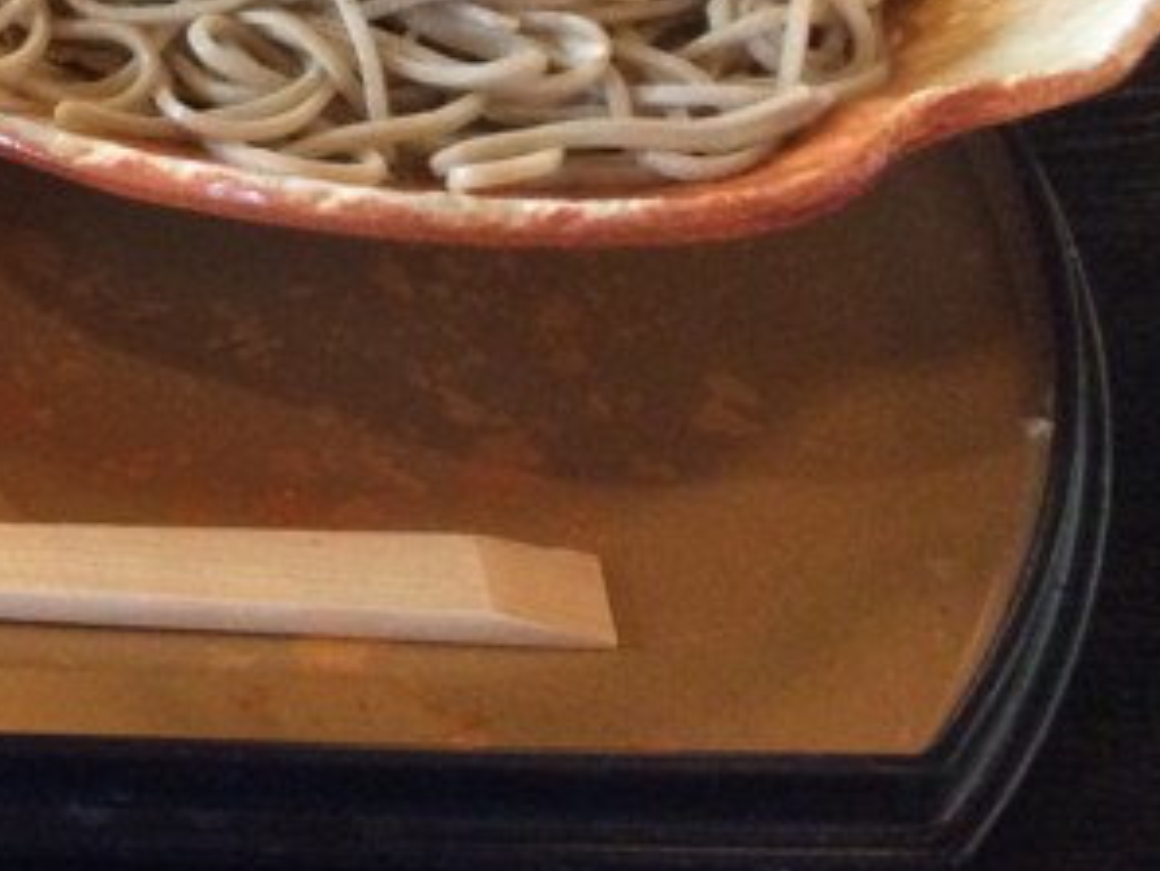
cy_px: -137
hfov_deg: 21.0
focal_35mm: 86
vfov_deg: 16.6
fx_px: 2883
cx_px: -277
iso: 250
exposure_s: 1/24
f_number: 2.4
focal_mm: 3.3
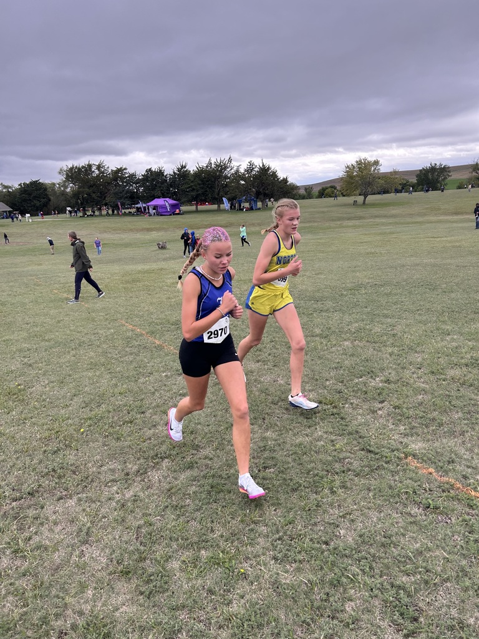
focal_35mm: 26
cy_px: 320
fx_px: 480
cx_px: 240
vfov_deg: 67.3
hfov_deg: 53.1
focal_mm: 5.7
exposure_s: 1/399
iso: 50
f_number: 1.5
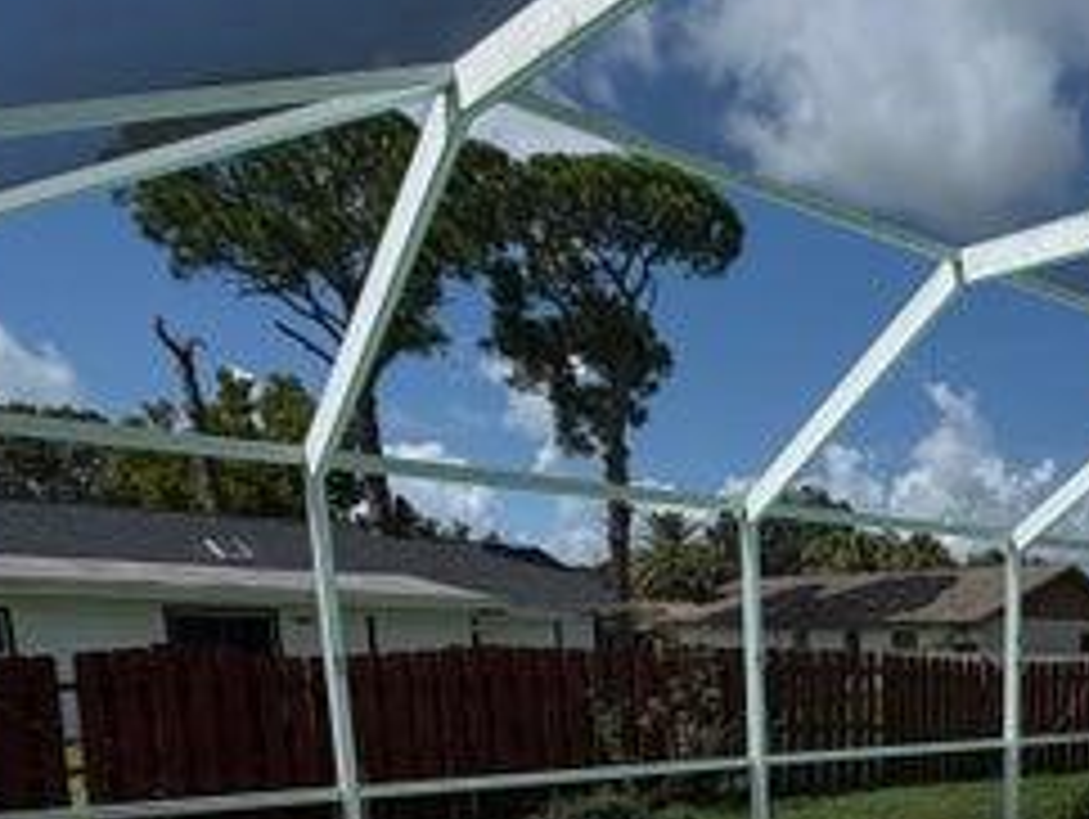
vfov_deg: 33.9
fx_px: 1165
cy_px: 891
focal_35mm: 37
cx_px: 1012
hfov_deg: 44.7
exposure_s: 1/2874
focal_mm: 2.22
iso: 50
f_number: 2.2
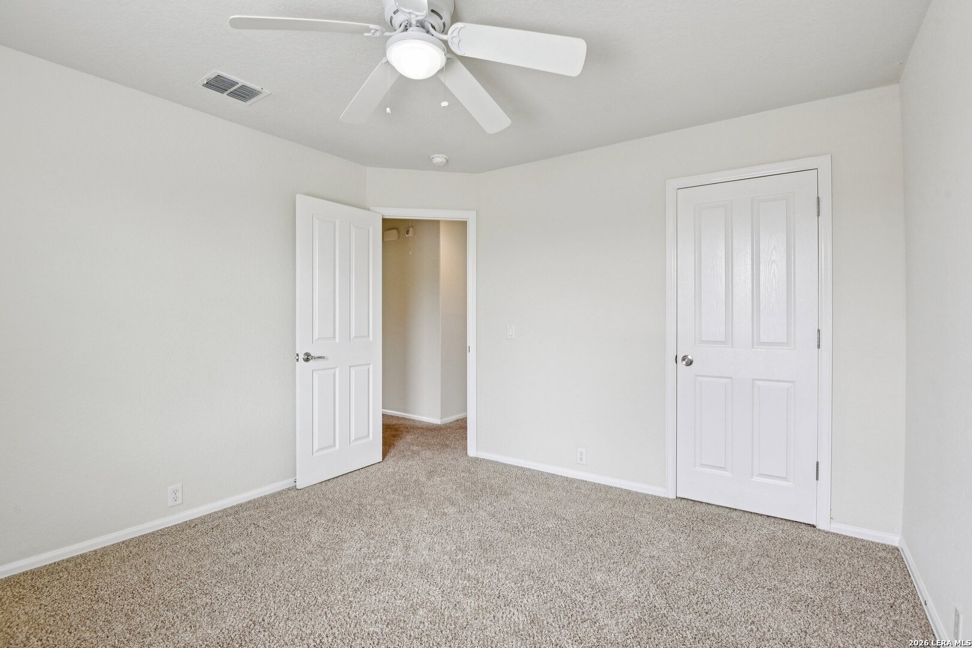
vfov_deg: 70.4
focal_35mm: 17
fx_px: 459
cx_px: 486
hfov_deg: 93.3
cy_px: 324
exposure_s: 1/15
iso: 500
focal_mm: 17
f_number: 8
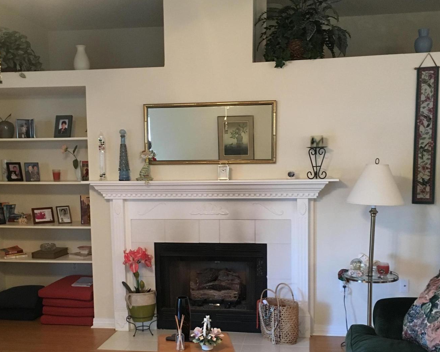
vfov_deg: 34.6
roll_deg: +0.7
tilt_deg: -7.1
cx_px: 206
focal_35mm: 43
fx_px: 560
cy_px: 232
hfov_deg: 42.9
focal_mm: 4.15
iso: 200
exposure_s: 1/20
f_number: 2.2
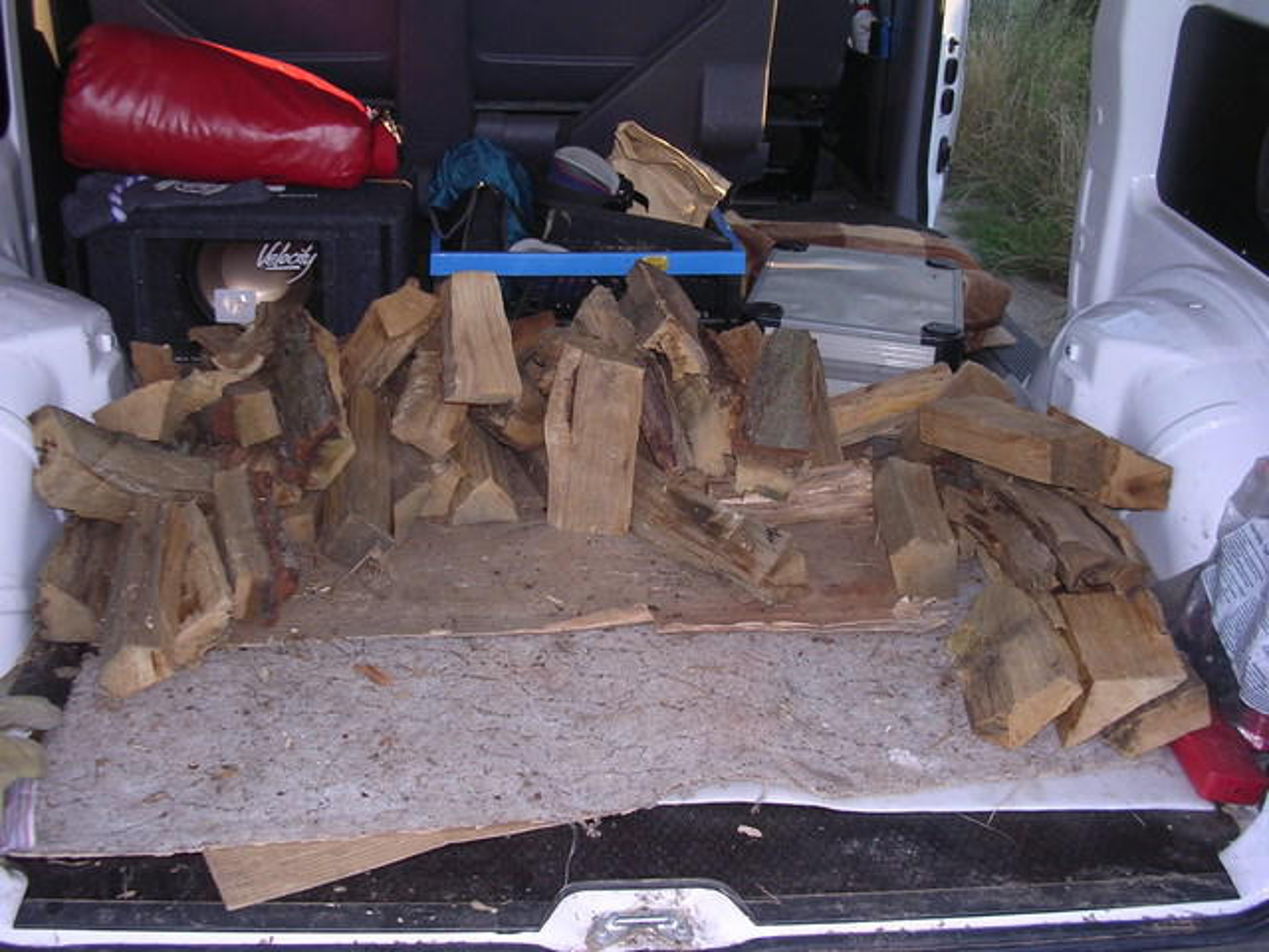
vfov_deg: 37.7
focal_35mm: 38
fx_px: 1393
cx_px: 634
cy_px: 476
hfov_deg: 49.0
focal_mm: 5.8
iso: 100
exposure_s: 1/60.1
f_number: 2.8
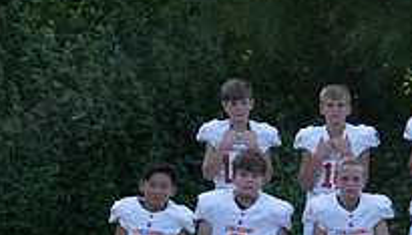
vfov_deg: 5.8
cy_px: 199
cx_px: 567
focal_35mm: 213
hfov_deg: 9.9
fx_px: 2335
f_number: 4.5
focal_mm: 70
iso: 250
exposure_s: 1/400
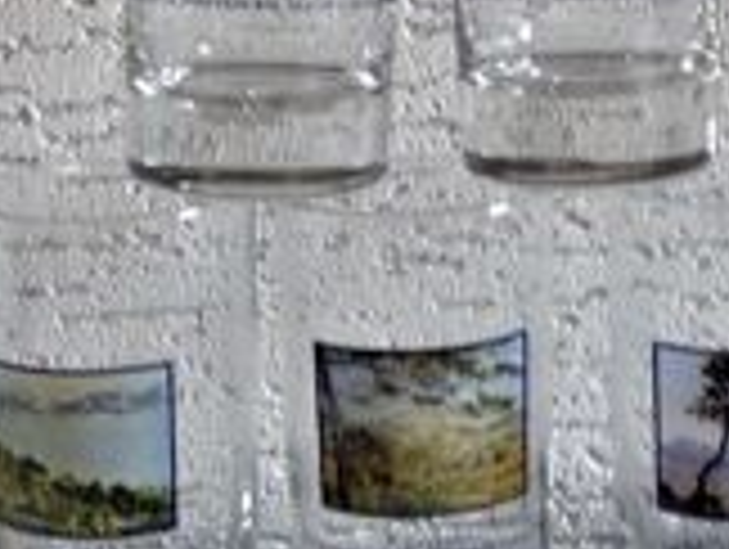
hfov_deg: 27.0
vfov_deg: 20.5
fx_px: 1497
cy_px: 108
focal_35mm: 71
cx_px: 554
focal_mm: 4
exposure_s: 1/15
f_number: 3.2
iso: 400
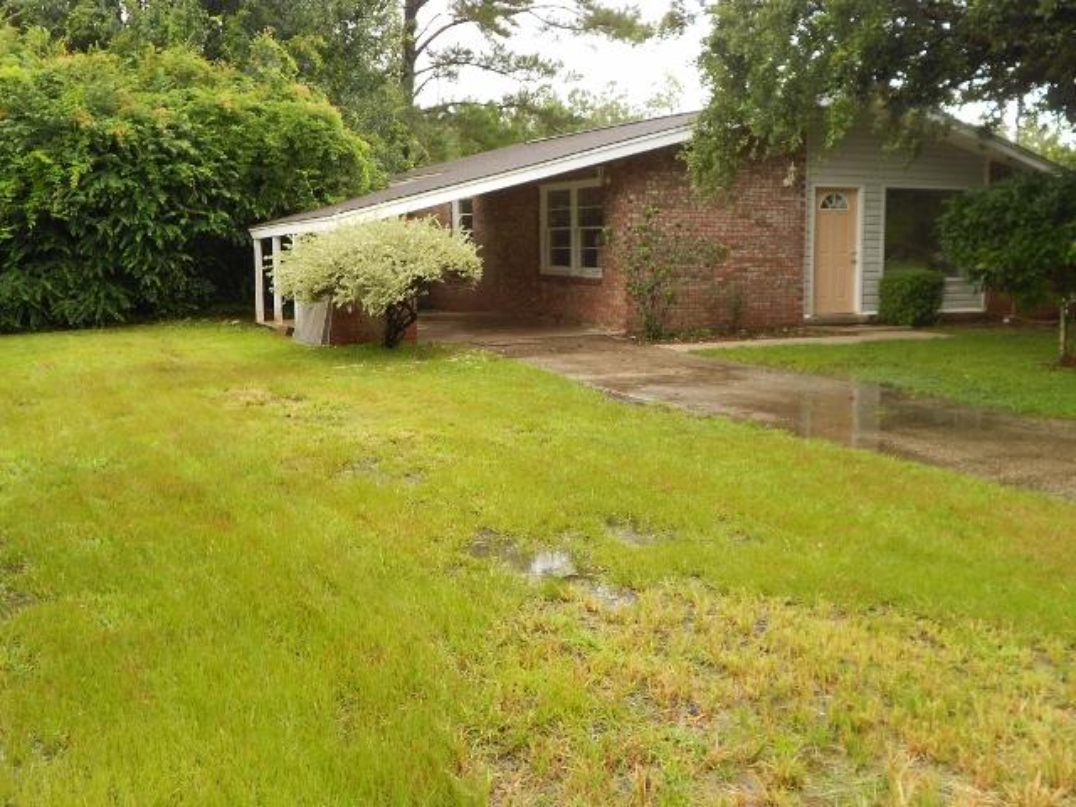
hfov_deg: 50.1
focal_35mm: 37
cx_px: 538
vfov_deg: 38.7
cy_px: 404
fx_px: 1150
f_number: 3.9
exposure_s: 1/30
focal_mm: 6.7
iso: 125
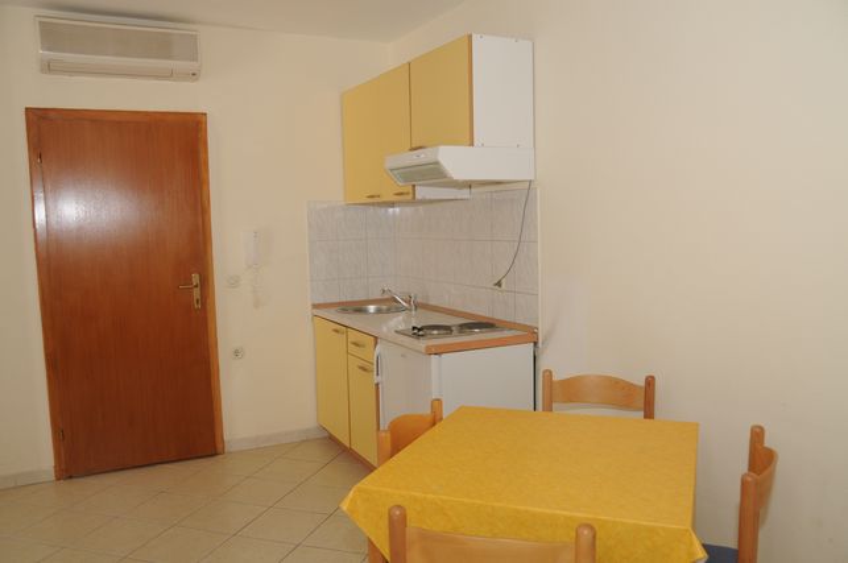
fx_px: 706
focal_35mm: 30
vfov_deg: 43.5
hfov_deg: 62.0
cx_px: 424
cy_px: 282
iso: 200
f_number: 5
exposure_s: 1/60
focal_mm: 20
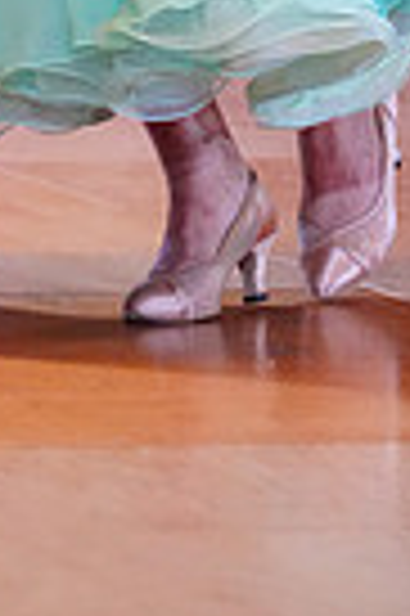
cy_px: -607
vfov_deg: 2.4
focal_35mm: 848
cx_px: -205
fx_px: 14522
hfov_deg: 1.6
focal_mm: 200
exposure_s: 1/400
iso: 5000
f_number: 2.8
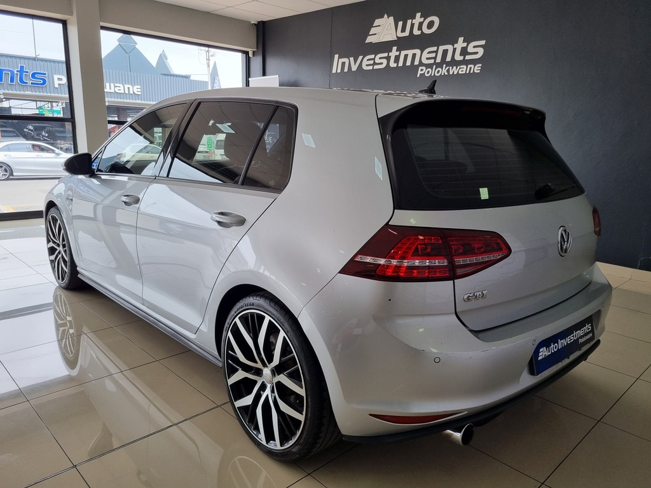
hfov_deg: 67.3
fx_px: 489
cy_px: 244
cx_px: 326
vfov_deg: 53.1
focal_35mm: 26
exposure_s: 1/289
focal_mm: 5.4
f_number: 1.8
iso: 50
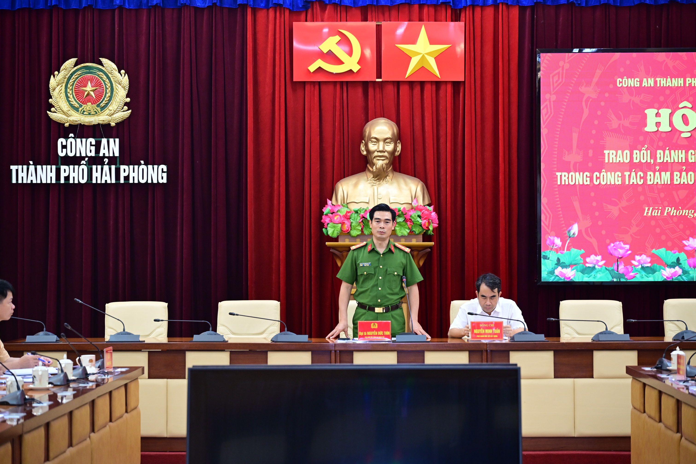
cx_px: 348
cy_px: 232
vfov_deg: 16.3
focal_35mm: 84
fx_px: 1624
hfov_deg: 24.2
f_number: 4
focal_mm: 84
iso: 1600
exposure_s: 1/125
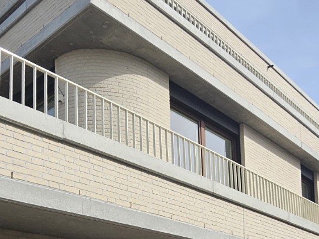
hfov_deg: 49.5
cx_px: 203
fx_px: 341
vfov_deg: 35.0
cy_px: 241
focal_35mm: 37
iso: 50
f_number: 2.2
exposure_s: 1/3540
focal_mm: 2.2
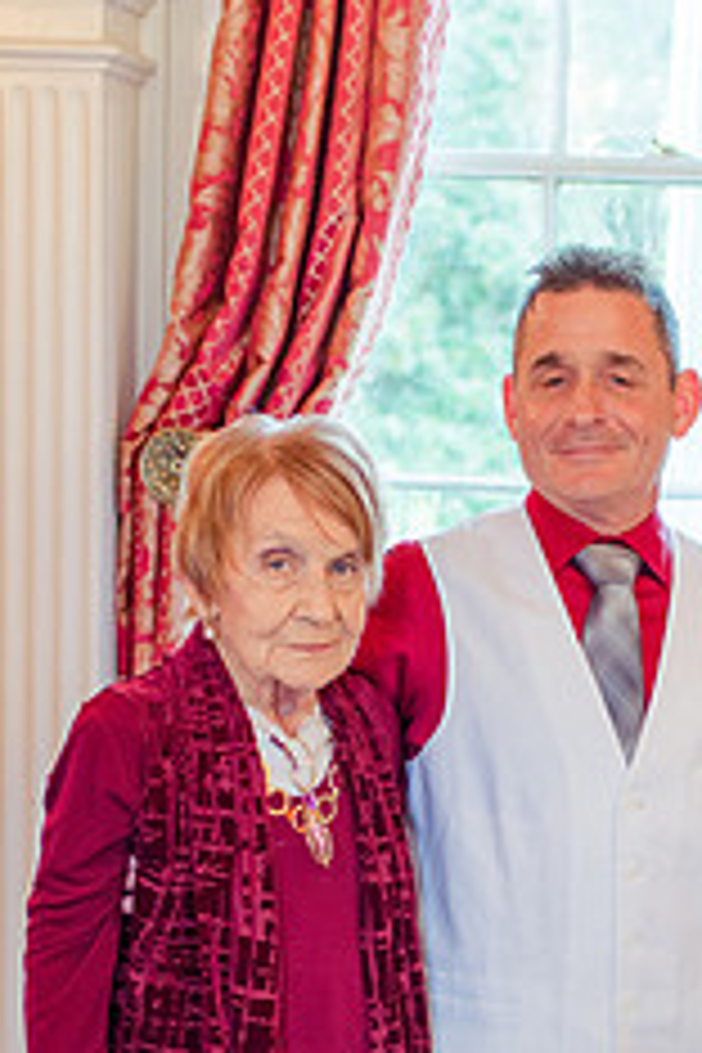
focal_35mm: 101
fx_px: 2954
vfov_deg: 19.9
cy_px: 886
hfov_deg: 13.4
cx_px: 657
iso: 500
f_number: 2.2
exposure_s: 1/125
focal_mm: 35
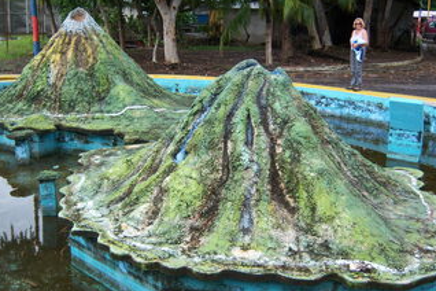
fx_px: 521
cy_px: 141
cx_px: 206
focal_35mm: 43
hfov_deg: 45.4
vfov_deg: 31.2
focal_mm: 7.5
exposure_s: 1/500
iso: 80
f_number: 2.8
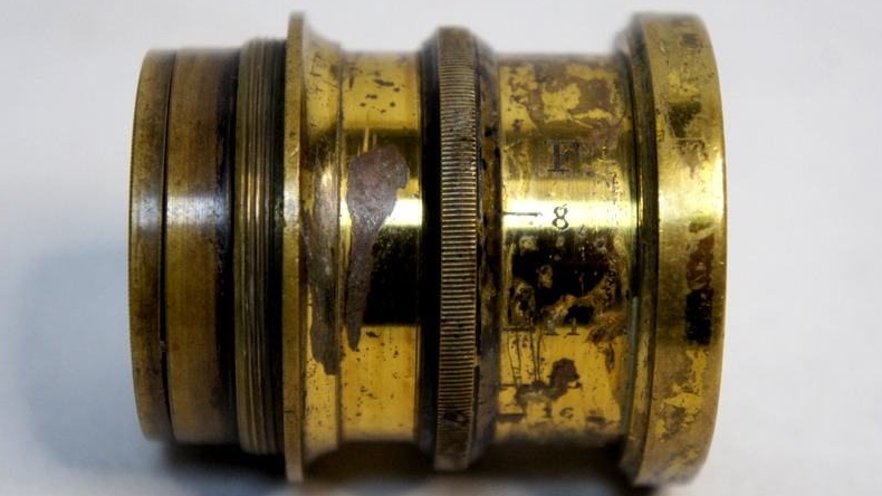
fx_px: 2047
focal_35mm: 88
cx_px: 437
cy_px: 274
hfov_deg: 24.3
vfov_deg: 13.8
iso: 1600
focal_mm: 55
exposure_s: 1/100
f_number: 5.6
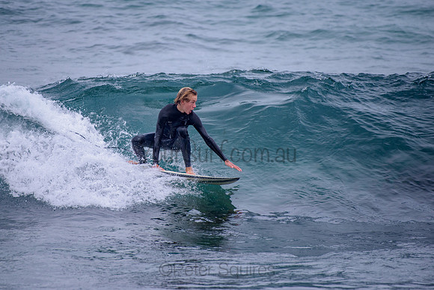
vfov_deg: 2.2
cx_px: 168
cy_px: 112
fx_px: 7392
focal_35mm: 613
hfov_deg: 3.4
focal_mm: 500
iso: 200
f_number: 5.6
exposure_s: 1/2000
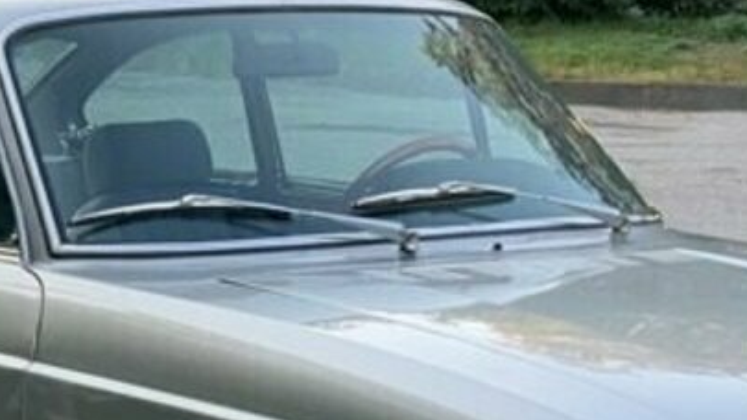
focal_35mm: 168
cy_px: 416
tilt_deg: -9.3
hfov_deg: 12.8
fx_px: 3328
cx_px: 343
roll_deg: -1.2
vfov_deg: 7.2
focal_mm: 6
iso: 40
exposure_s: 1/122
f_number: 2.4
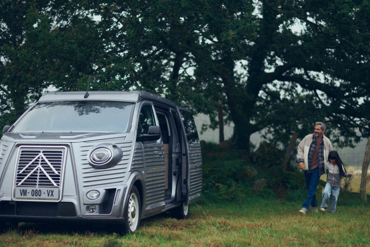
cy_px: 131
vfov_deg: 19.5
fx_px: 719
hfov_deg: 28.8
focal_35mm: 70
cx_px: 195
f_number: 2
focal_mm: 50
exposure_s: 1/3200
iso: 500
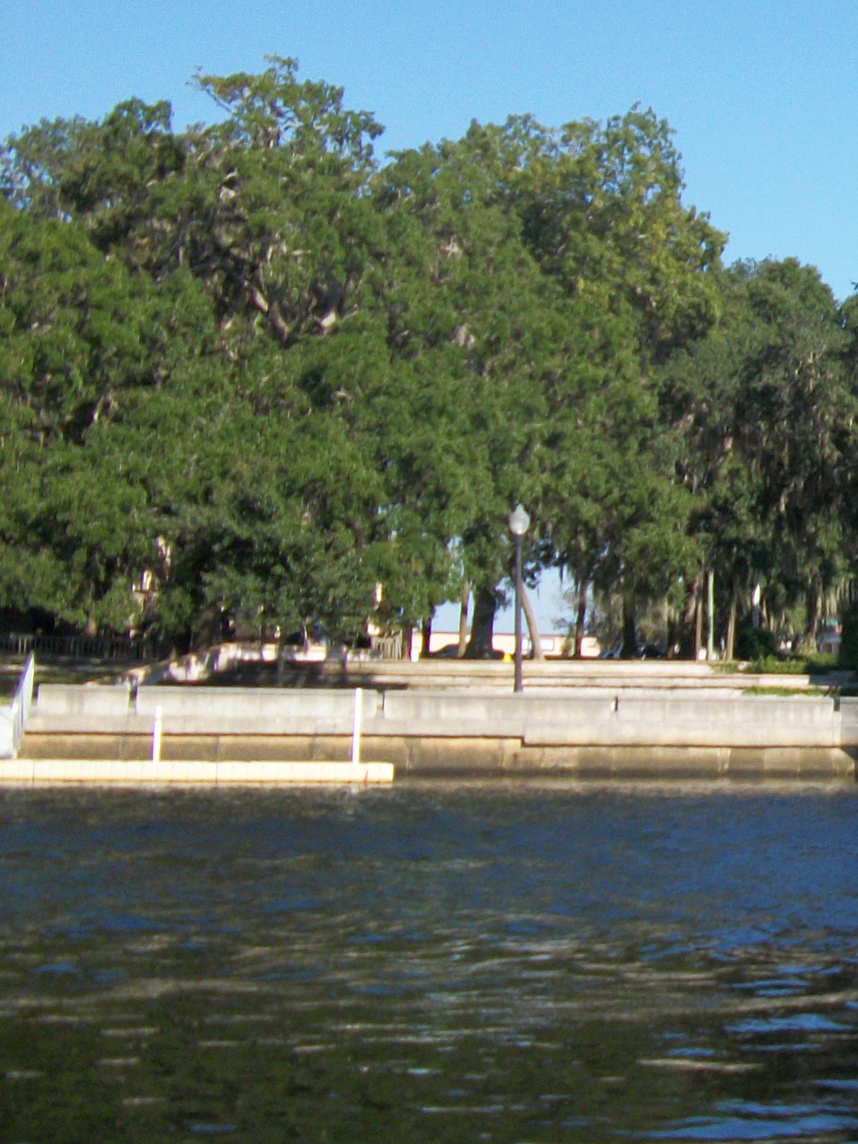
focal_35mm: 75
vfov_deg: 25.9
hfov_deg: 17.4
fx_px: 2479
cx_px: 1333
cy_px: 395
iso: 80
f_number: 8.8
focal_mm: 5.7
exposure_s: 1/125
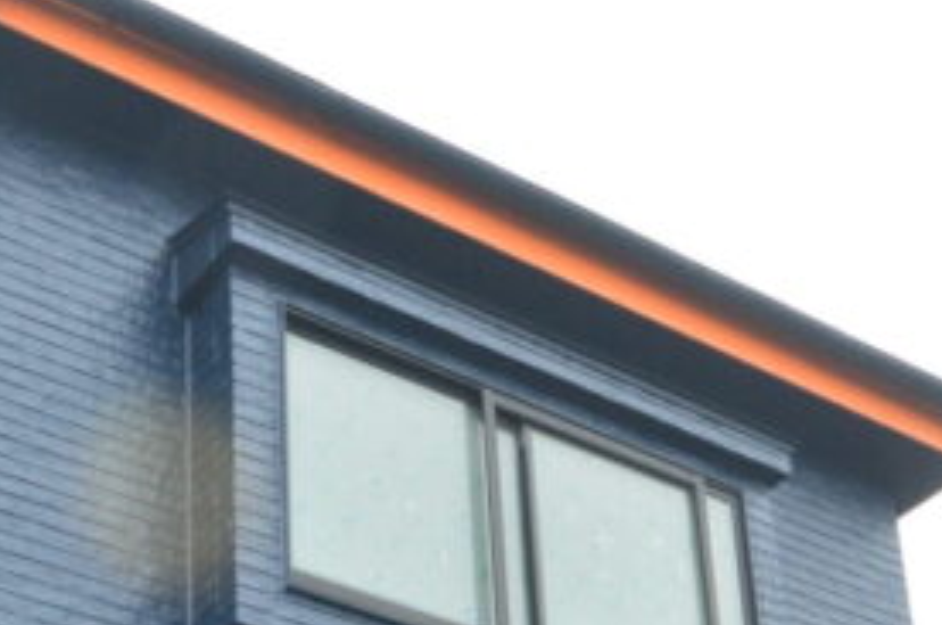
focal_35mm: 78
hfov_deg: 25.9
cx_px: 314
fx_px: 2037
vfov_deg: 15.7
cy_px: 1002
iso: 400
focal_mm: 14
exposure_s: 1/160
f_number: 9
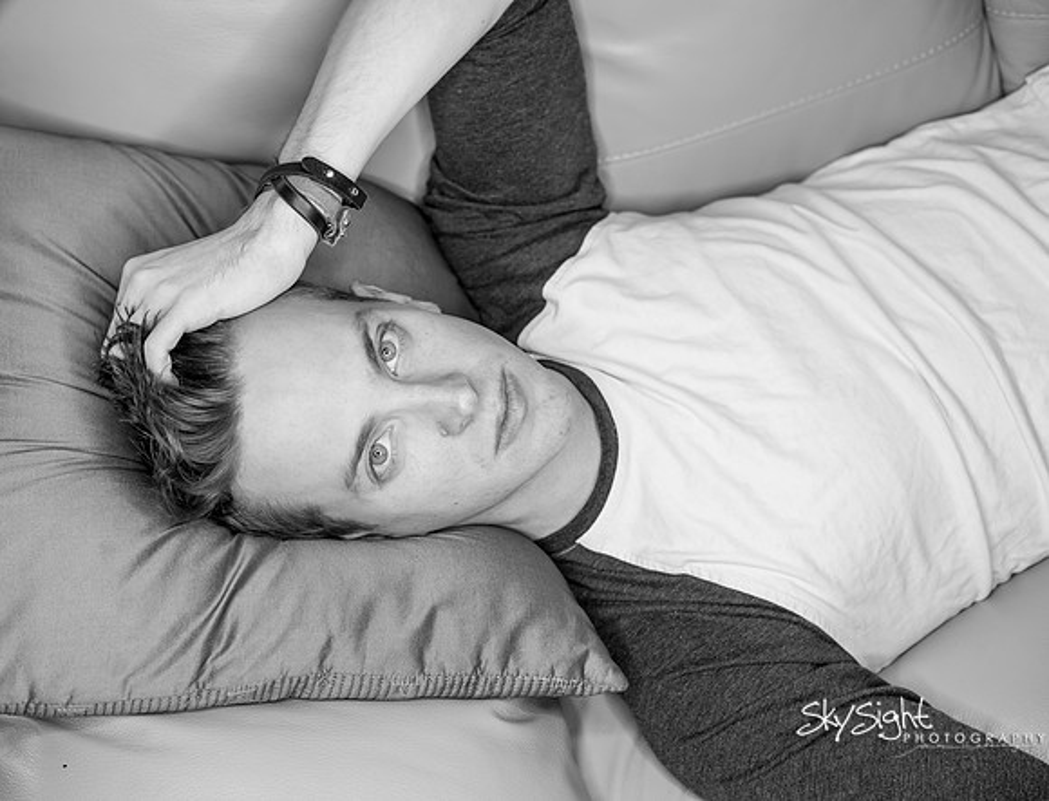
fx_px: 1668
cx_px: 448
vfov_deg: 27.0
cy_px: 400
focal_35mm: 55
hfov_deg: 34.8
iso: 400
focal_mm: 50
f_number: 4
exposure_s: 1/160
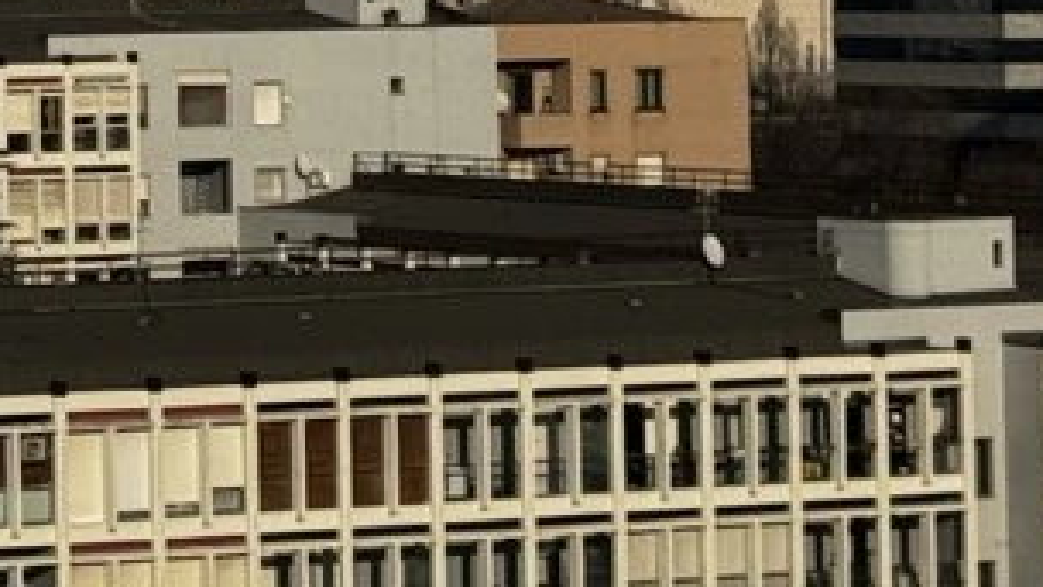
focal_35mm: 220
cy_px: -154
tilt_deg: +0.6
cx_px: -611
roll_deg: +1.8
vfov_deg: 5.5
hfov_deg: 9.5
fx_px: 6084
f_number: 1.78
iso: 64
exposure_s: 1/9009
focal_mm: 6.76
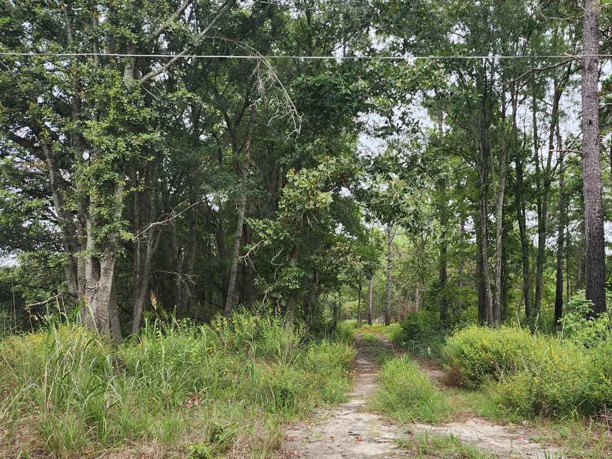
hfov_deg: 56.2
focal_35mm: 32
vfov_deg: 44.0
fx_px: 566
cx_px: 381
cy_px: 273
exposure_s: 1/180
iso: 16
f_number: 1.8
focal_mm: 6.4
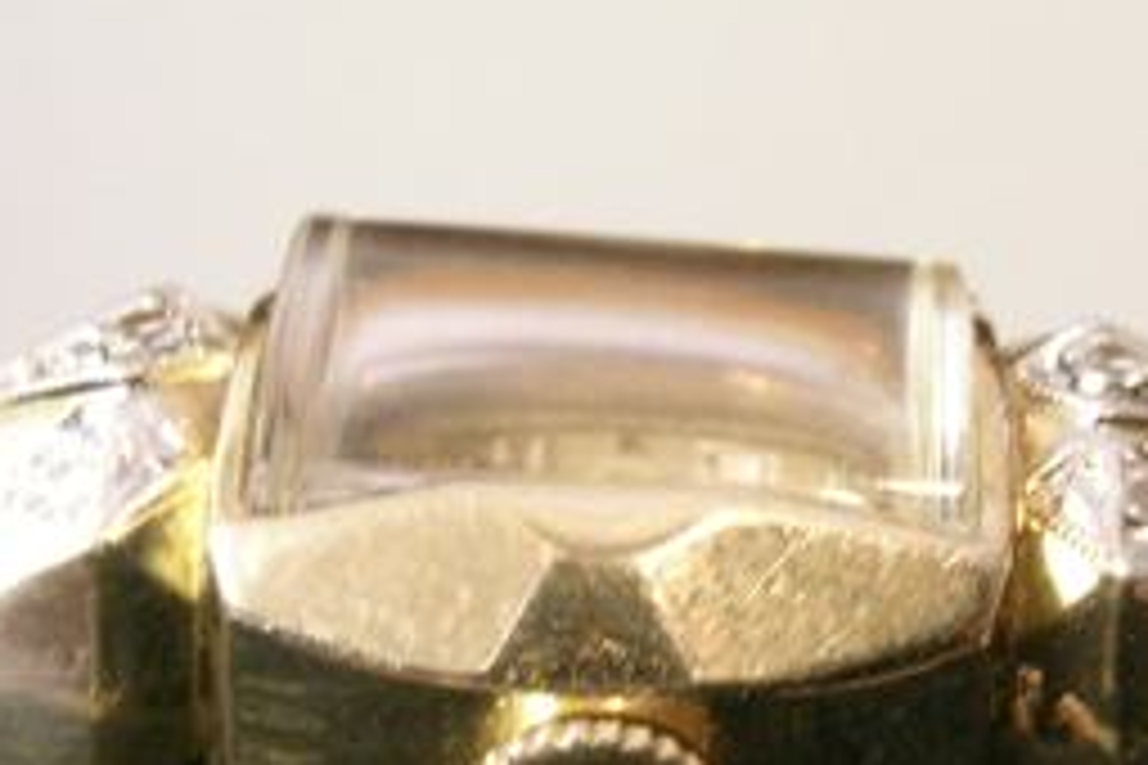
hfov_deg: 17.0
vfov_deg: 11.4
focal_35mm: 120
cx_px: 738
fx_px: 3826
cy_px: 598
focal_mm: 9.5
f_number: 5.9
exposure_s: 1/3.3
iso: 166
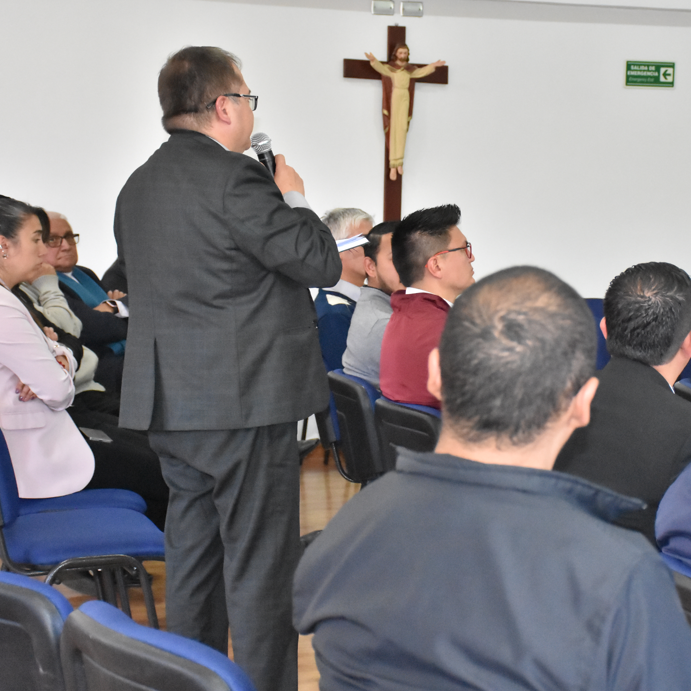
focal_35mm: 81
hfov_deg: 21.3
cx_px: 490
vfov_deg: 21.4
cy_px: 347
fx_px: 1829
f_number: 4.5
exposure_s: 1/250
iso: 5000
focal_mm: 42
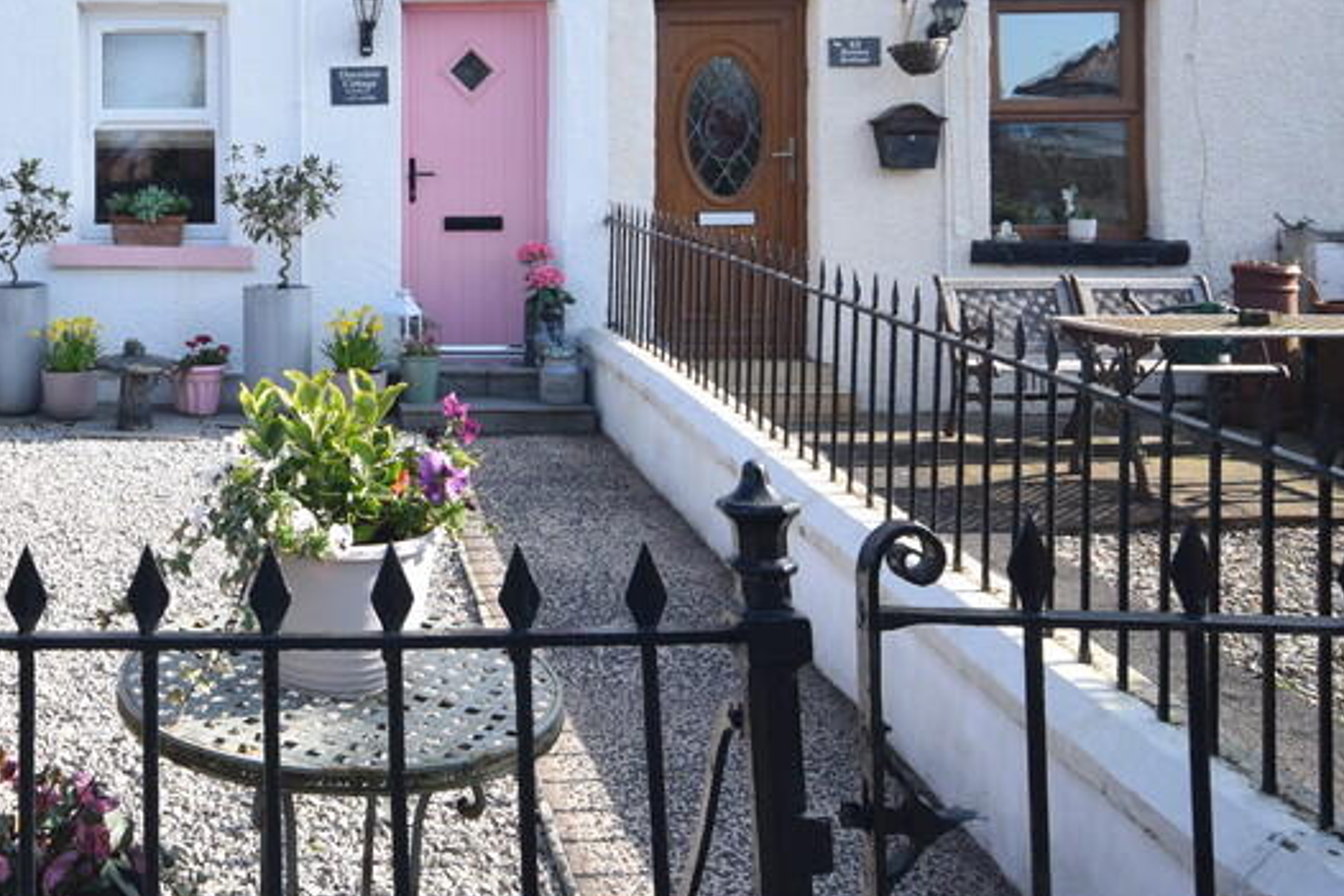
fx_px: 1418
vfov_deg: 34.0
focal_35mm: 38
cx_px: 220
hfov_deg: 47.2
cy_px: 172
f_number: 8
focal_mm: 13
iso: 280
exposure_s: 1/250
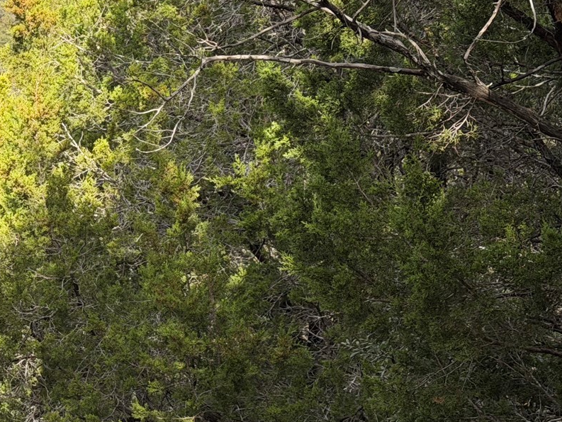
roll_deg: +1.3
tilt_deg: -3.5
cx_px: -31
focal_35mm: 124
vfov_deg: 12.0
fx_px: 2013
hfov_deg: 15.5
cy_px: 234
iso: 80
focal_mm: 6.76
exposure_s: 1/2415
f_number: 1.78
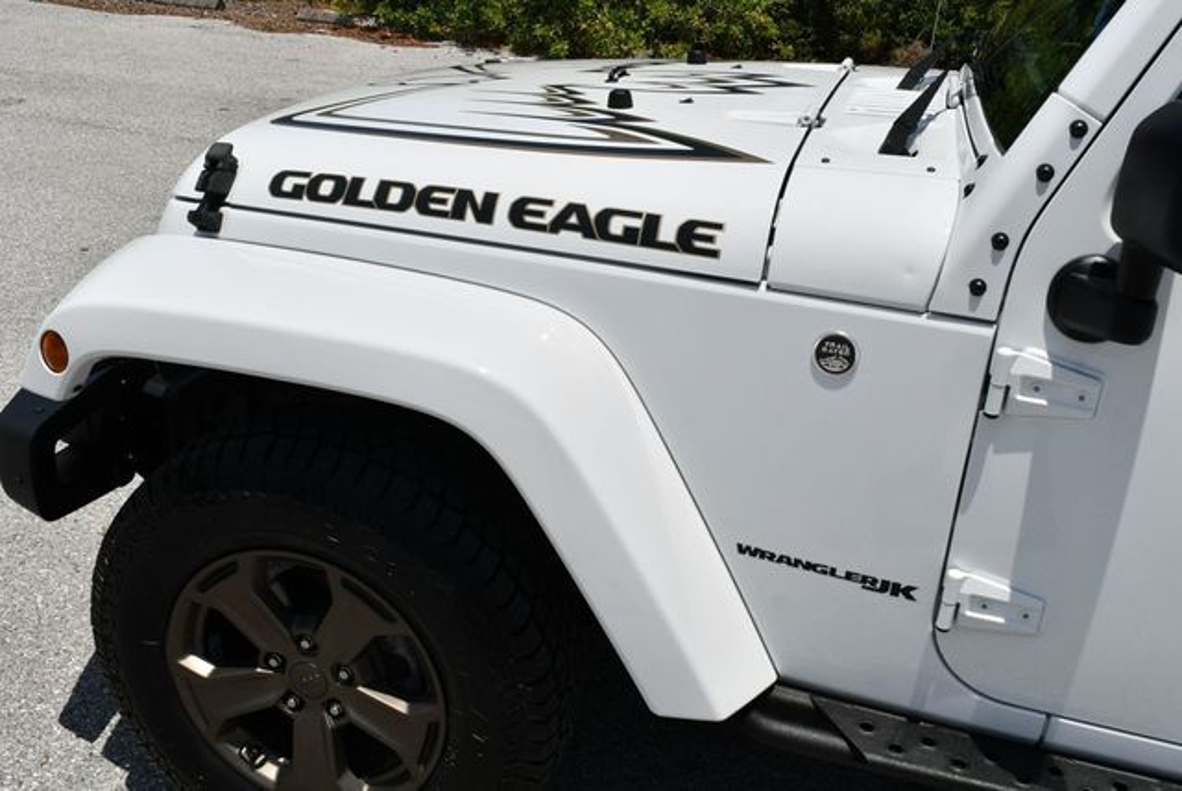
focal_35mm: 36
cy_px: 396
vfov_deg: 36.9
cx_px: 591
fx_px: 1183
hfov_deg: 53.1
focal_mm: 18
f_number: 11
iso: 100
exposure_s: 1/500
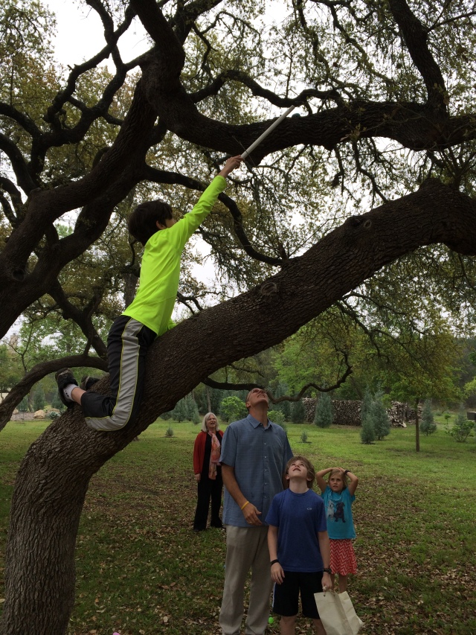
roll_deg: -0.9
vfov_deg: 61.7
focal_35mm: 29
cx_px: 238
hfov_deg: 48.2
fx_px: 532
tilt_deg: +6.2
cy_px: 318
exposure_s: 1/471
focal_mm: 4.15
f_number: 2.2
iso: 32
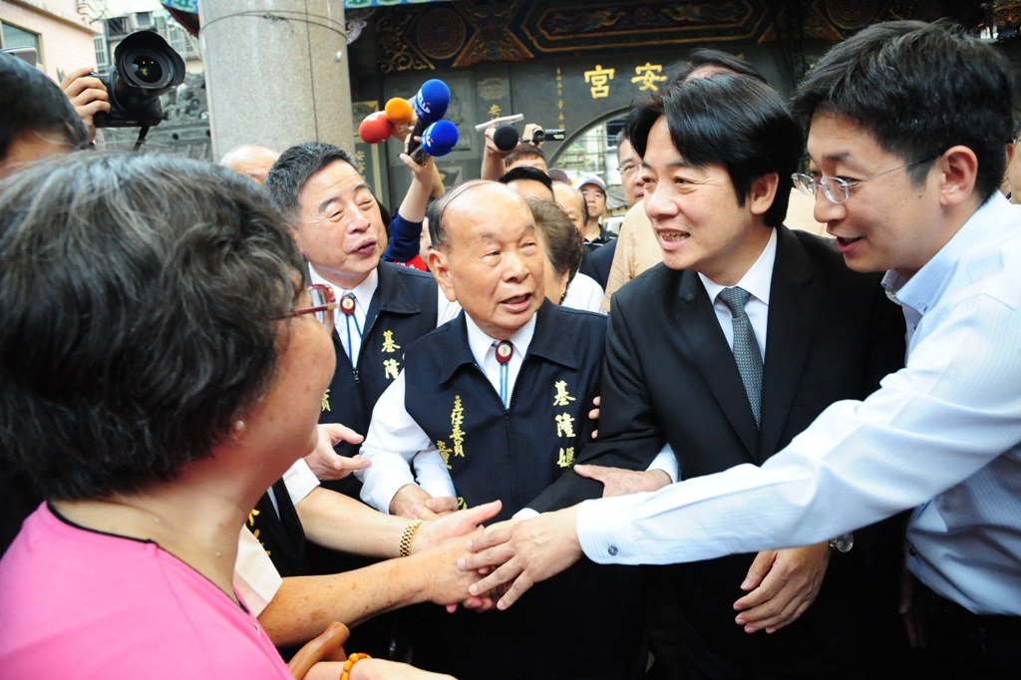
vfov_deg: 53.1
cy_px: 340
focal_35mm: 24
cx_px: 510
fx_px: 680
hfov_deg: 73.8
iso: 4000
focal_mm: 24
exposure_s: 1/125
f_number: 6.3
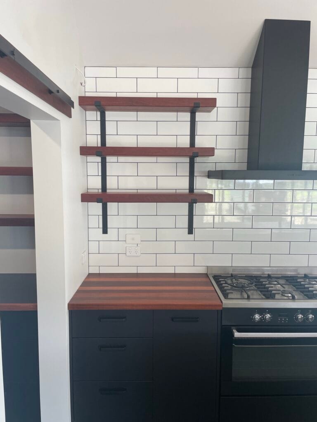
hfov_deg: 53.1
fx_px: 317
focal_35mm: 26
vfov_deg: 67.3
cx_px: 158
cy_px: 211
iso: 64
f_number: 1.6
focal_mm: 4.2
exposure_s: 1/100
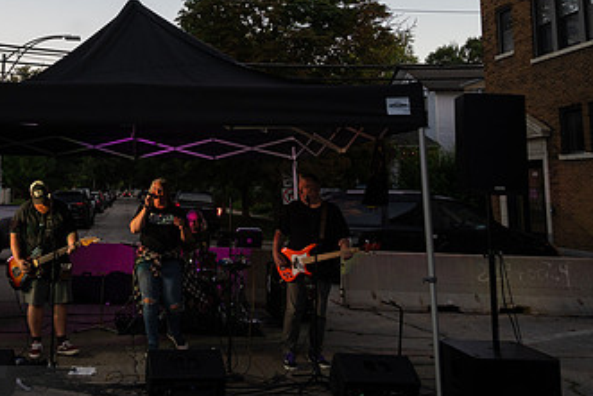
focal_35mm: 42
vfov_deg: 31.3
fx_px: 692
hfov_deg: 44.6
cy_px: 90
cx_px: 138
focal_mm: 24
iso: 800
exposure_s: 1/320
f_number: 4.5
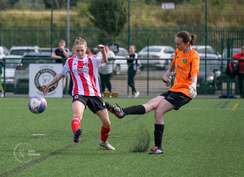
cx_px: 71
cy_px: 64
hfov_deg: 6.0
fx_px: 2320
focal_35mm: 333
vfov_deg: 4.4
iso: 500
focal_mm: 240
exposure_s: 1/1600
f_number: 5
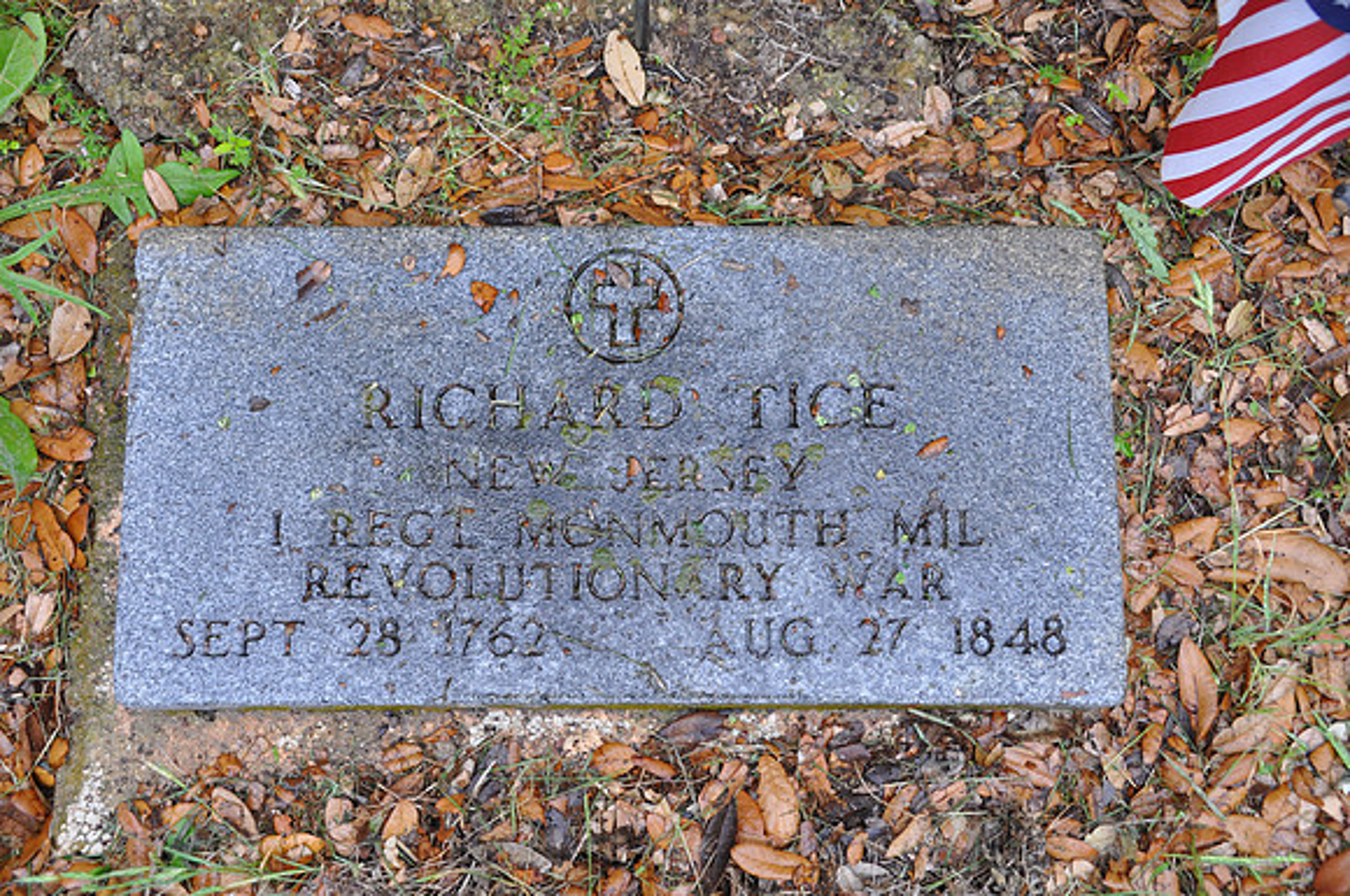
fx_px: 1741
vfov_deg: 28.9
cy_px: 448
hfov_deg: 42.4
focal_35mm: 46
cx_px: 675
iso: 200
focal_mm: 31
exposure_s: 1/40
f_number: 6.3
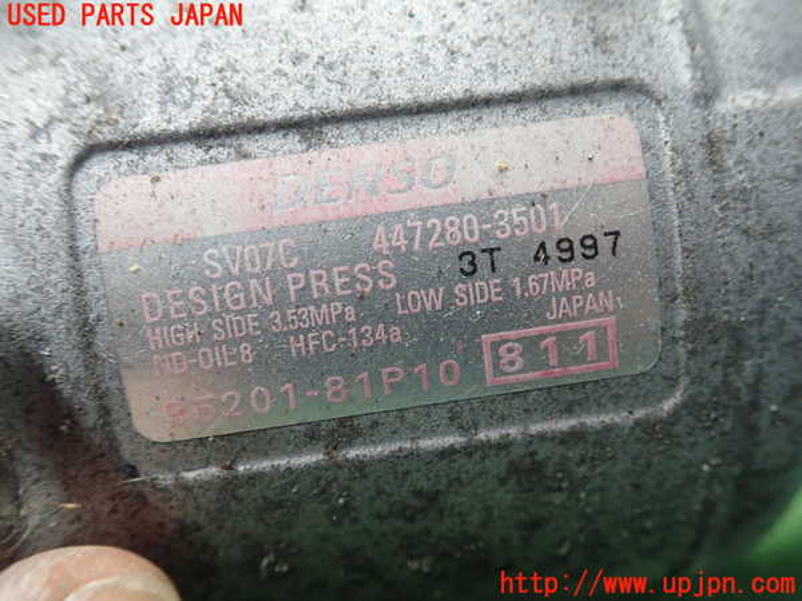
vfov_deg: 46.8
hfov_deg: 60.0
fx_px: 695
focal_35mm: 30
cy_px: 300
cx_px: 401
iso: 640
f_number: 2.3
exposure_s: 1/125
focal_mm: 5.5
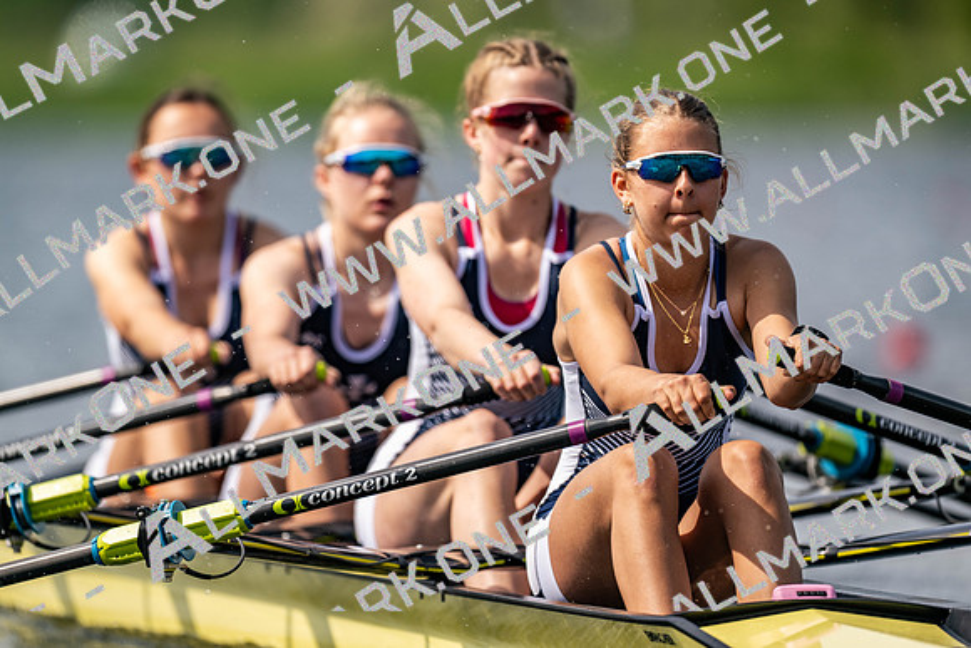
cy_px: 324
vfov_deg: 2.3
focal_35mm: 600
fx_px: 16186
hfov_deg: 3.4
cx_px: 486
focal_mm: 600
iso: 250
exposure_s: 1/2500
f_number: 4
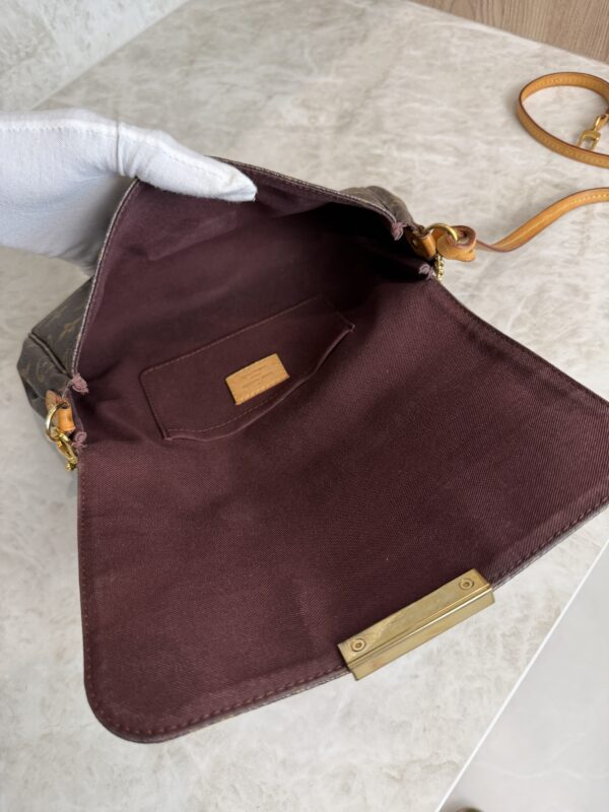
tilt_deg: -60.4
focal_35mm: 24
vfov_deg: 71.6
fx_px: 563
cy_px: 406
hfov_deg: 56.8
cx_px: 304
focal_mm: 6.76
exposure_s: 1/120
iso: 160
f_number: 1.78
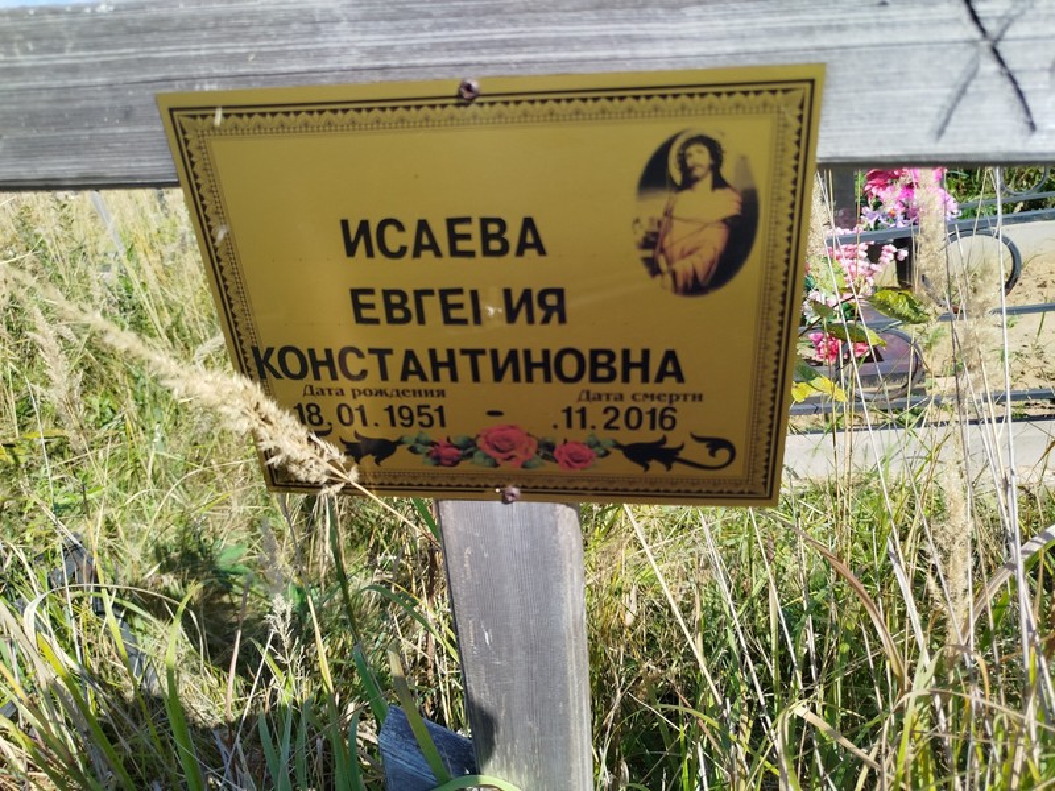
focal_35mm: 24
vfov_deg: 56.8
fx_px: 731
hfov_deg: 71.6
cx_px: 528
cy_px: 396
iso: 50
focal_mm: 5.31
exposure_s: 1/625
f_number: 1.7
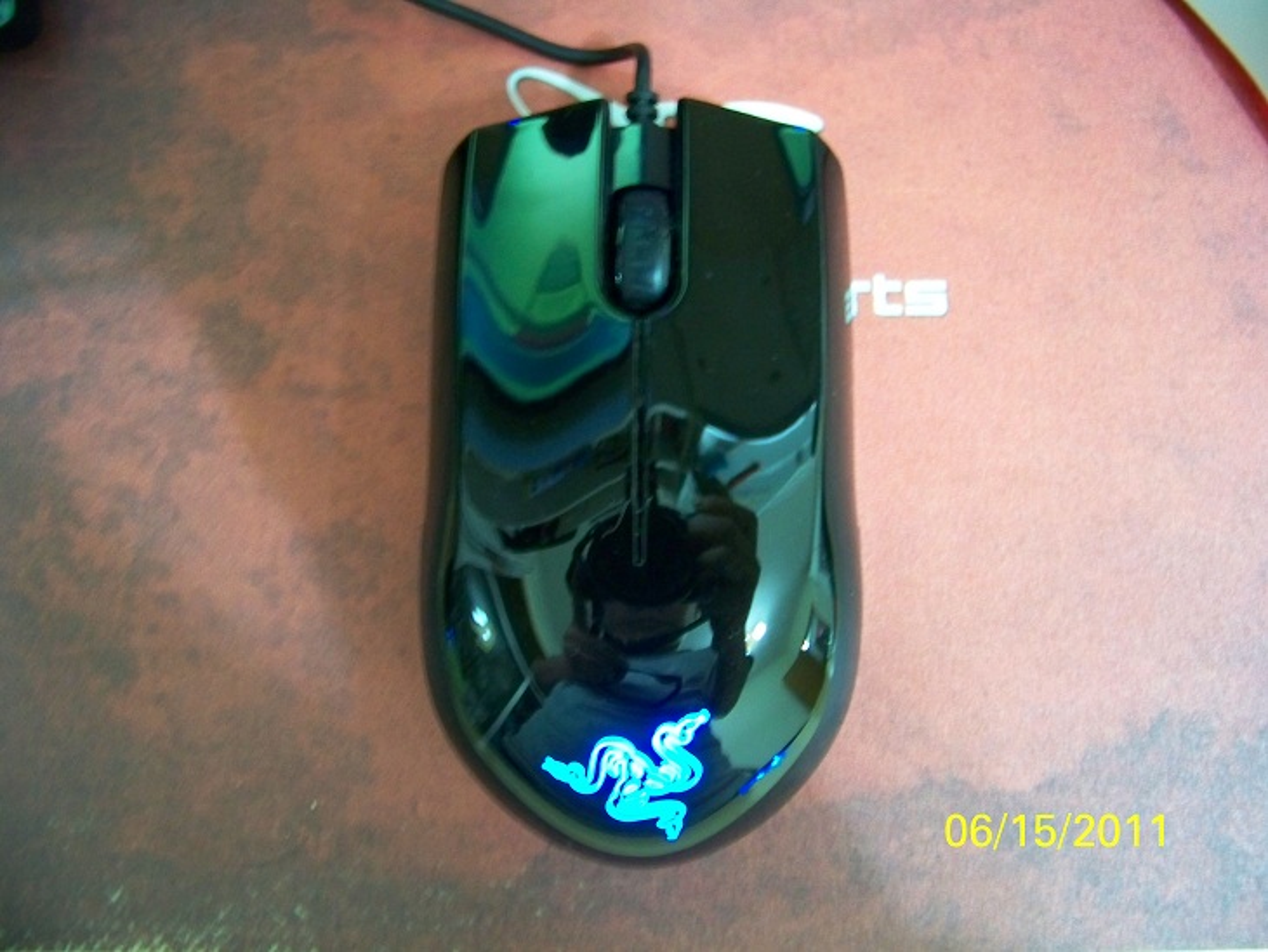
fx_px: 1209
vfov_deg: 43.0
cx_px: 634
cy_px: 476
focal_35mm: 33
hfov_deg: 55.3
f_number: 2.8
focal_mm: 5.85
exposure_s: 1/2
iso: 400
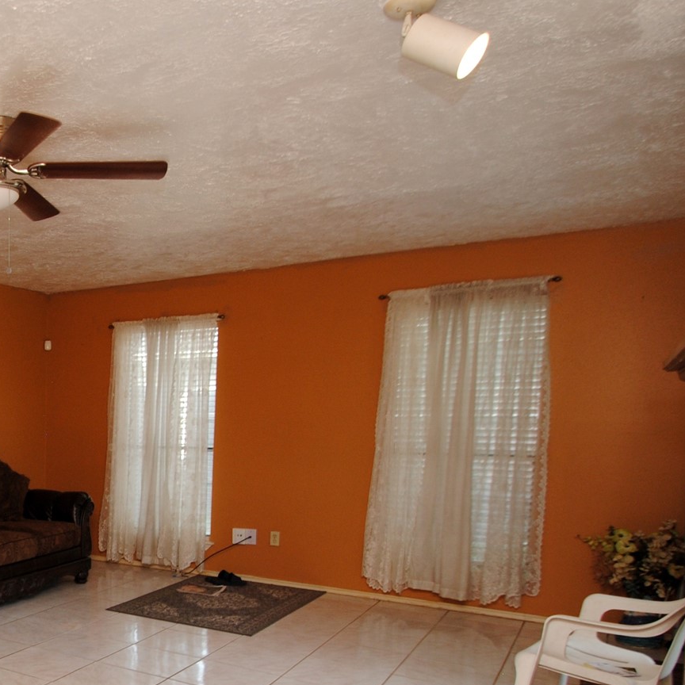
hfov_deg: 42.3
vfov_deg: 49.7
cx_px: -37
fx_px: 716
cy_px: 485
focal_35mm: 32
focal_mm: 10
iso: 200
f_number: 4
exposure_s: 1/60
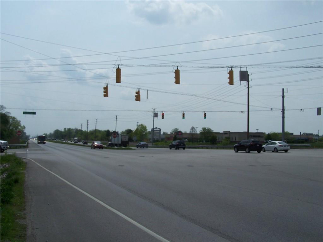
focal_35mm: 38
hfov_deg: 49.0
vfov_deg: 37.7
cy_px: 121
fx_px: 355
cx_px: 162
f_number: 5.6
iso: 80
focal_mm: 6.3
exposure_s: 1/1500
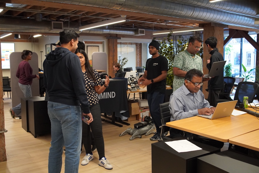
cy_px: 86
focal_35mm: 34
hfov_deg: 55.1
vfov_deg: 38.4
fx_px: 248
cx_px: 130
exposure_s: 1/160
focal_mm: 23
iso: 3200
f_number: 4
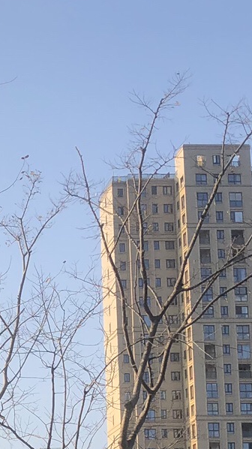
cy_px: 498
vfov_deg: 20.0
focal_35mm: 102
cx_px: -206
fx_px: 1213
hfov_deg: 11.1
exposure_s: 1/1372
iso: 20
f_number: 1.8
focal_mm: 4
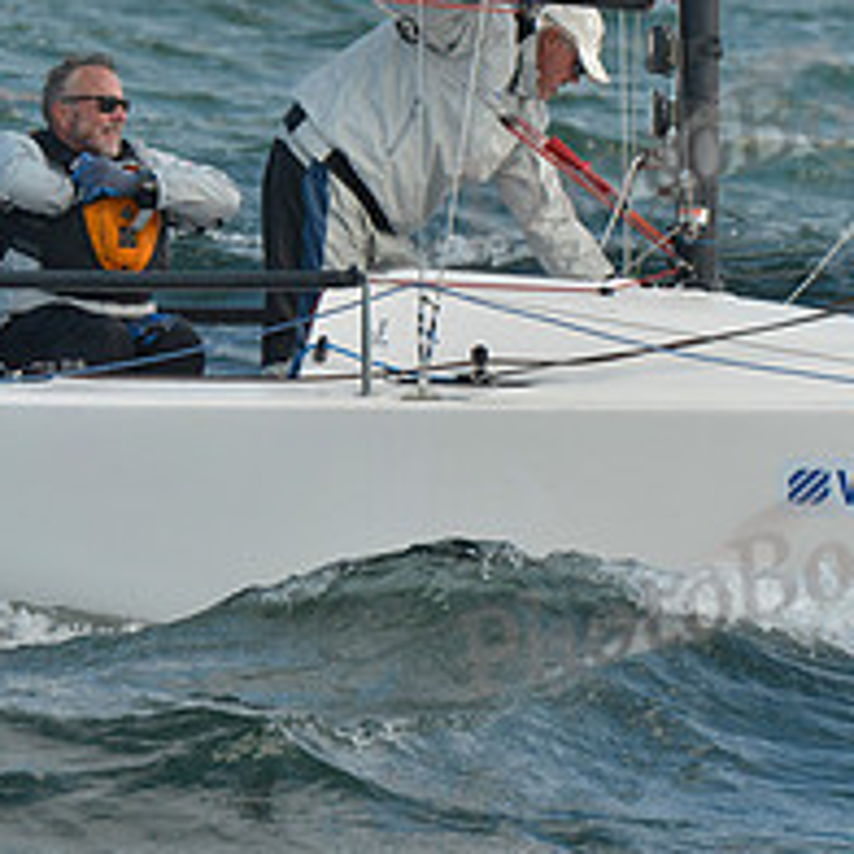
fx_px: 13342
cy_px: 420
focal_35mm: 478
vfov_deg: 3.7
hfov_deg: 3.7
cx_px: 235
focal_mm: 190
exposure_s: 1/1600
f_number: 7.1
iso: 400
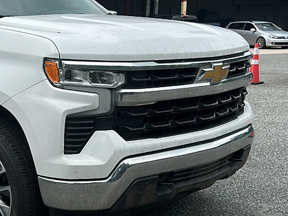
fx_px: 424
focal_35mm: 51
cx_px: 31
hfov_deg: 35.4
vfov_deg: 28.0
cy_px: 169
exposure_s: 1/3077
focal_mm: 6.86
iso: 80
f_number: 1.78
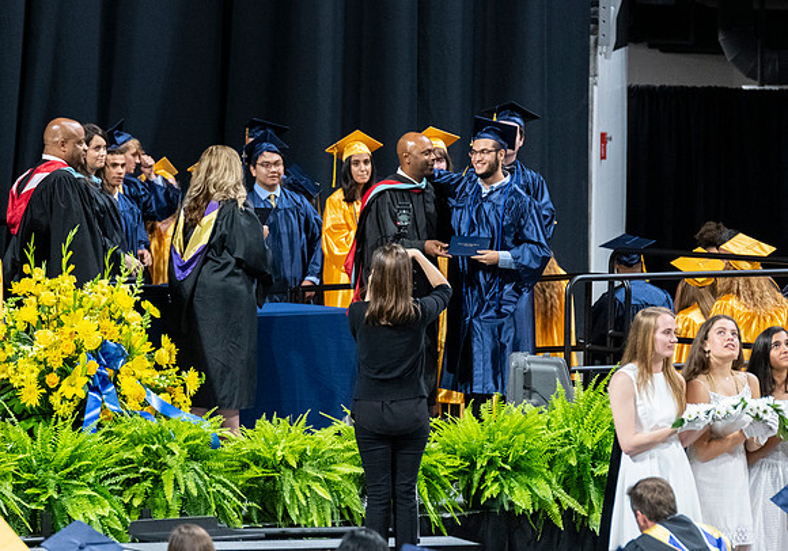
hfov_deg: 5.8
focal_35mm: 348
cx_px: 493
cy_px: 286
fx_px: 7726
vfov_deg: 4.1
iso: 2000
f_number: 4
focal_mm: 200
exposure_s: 1/200
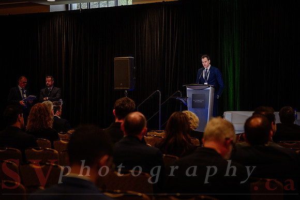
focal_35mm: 84
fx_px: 699
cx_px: 155
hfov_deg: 24.2
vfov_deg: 16.3
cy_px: 98
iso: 1600
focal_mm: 70
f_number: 3.5
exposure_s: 1/160
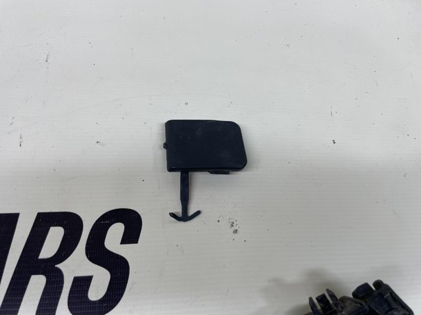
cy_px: 158
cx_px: 210
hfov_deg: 67.3
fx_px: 316
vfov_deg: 53.0
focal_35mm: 26
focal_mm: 4.2
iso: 32
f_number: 1.6
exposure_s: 1/278
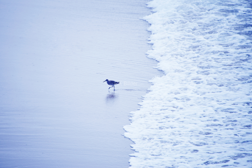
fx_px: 2101
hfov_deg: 6.9
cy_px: 84
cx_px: 126
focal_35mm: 300
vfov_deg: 4.6
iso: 400
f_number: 5.6
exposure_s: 1/1000
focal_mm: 300
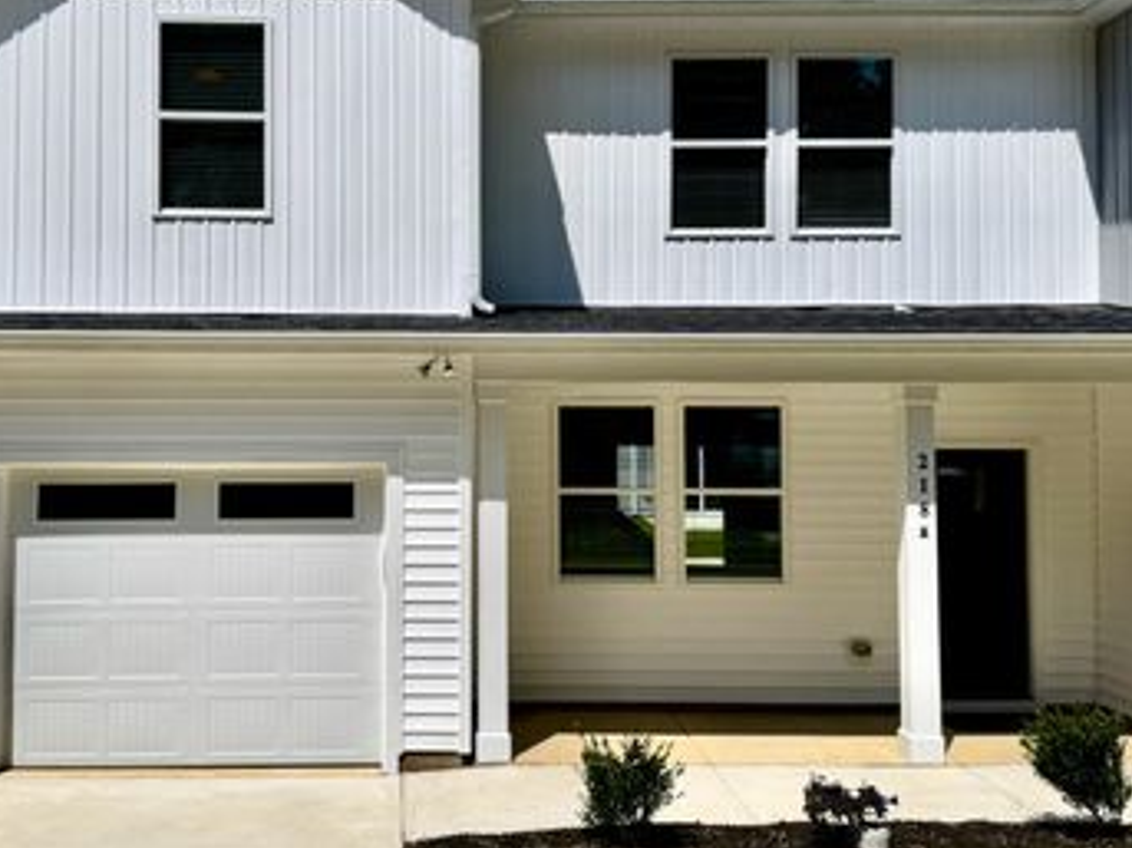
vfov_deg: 40.5
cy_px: 342
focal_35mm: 35
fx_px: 1144
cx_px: 485
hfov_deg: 52.5
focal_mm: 6.76
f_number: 1.78
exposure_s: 1/12346
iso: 80
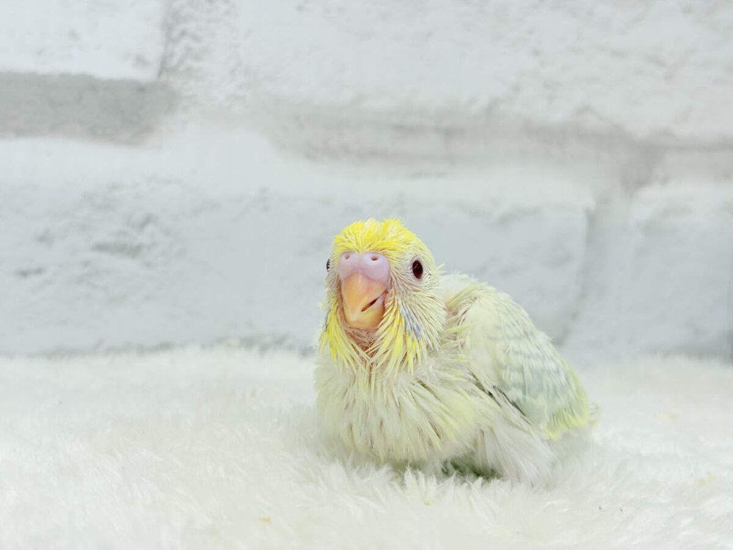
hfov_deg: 36.8
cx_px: 366
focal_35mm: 52
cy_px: 275
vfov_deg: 28.0
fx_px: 1101
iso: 50
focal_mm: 5.96
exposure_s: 1/100
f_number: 1.6
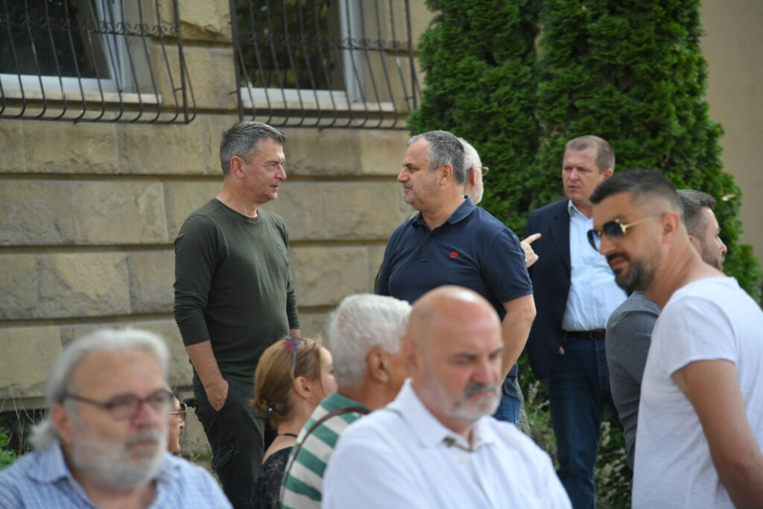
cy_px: 254
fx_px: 2544
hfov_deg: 17.1
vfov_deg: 11.4
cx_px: 382
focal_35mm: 120
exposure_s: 1/320
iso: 400
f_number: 4
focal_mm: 120
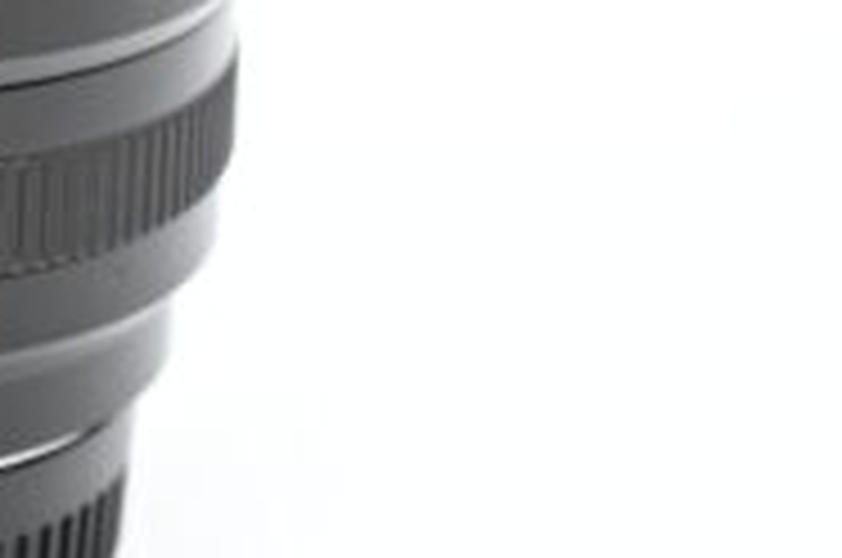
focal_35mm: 225
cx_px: -1076
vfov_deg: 5.9
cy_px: -628
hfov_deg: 8.5
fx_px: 5253
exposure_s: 1/100
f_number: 7.1
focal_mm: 41
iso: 800
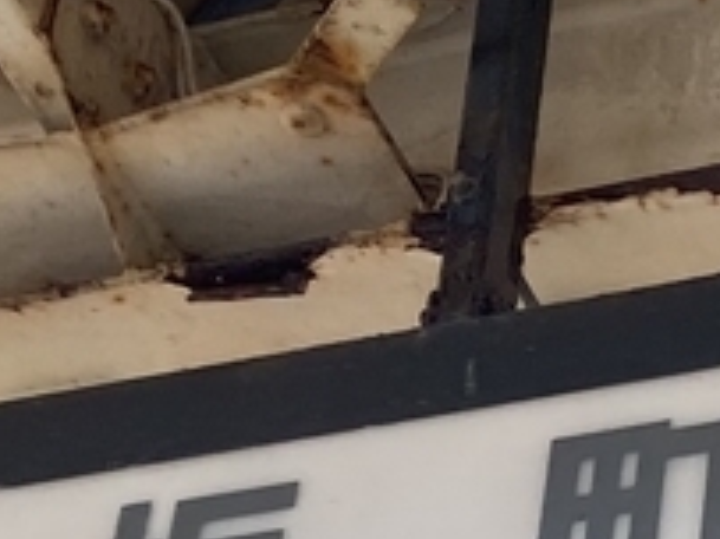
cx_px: 741
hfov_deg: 12.7
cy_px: 801
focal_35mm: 154
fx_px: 3201
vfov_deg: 9.4
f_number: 1.8
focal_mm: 4.25
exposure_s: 1/122
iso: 32
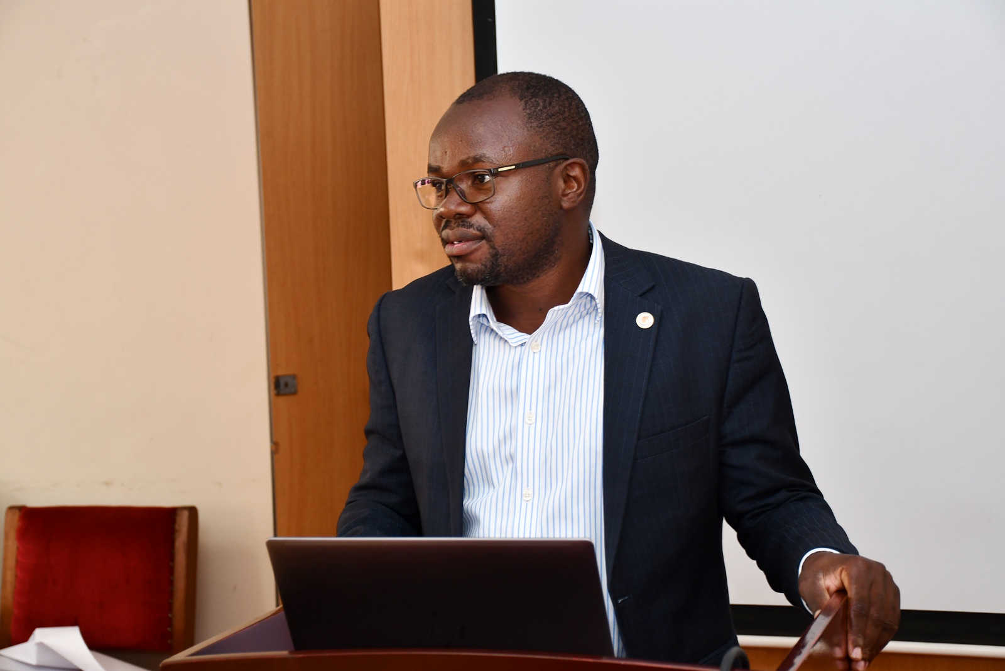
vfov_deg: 18.9
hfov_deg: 28.1
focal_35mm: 72
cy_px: 336
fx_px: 2010
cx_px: 502
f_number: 4.5
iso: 720
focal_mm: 48
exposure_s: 1/60
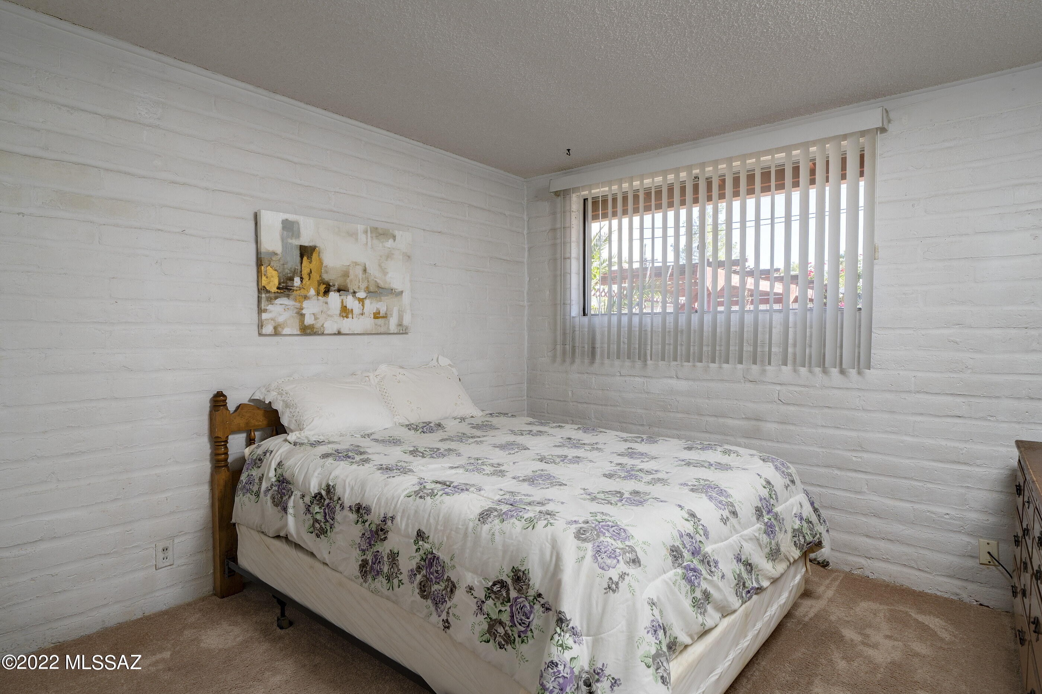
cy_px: 347
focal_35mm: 19
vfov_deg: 64.5
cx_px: 521
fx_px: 550
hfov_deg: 86.9
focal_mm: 19
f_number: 9
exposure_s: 1/40
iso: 200
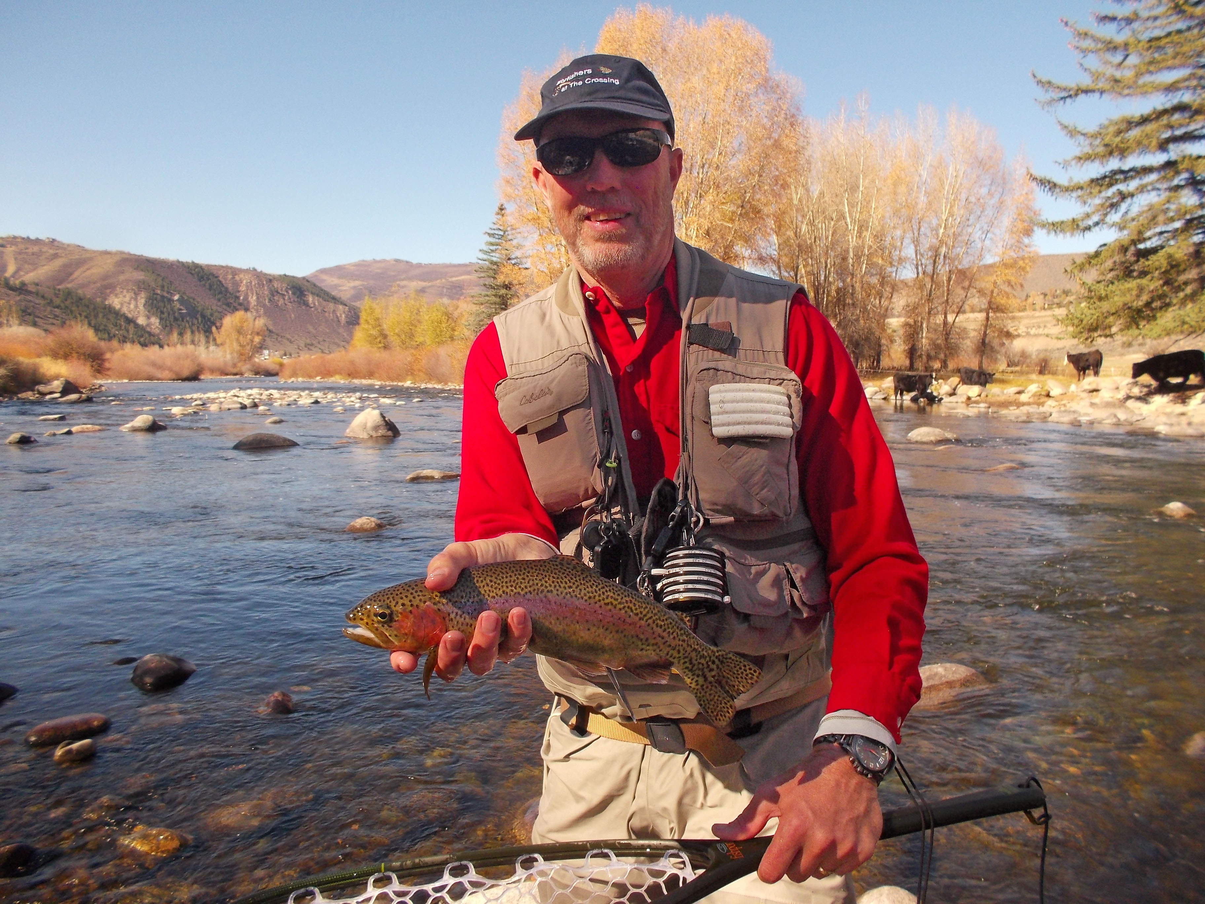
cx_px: 602
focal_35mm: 29
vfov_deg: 48.2
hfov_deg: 61.7
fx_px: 1010
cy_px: 452
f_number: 3.3
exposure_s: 1/50
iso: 80
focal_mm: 4.1
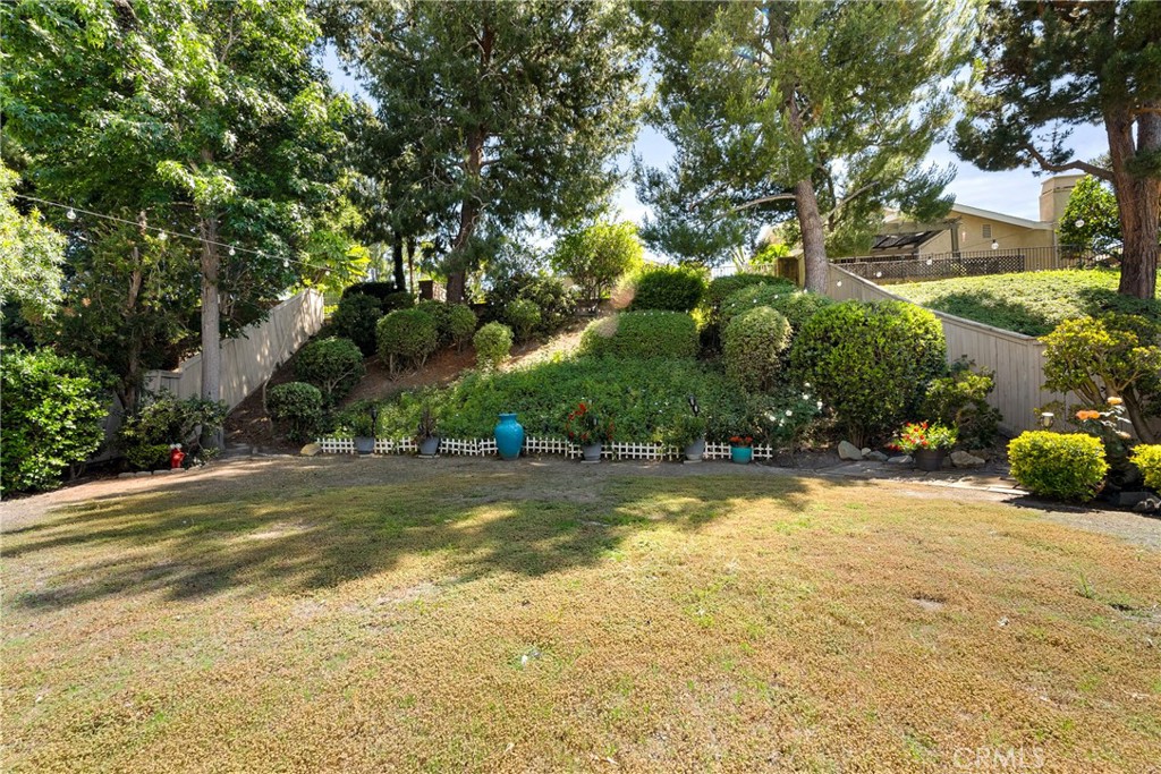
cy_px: 387
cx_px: 580
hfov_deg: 96.7
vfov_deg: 73.8
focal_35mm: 16
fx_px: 516
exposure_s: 1/160
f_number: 9
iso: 320
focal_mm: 16
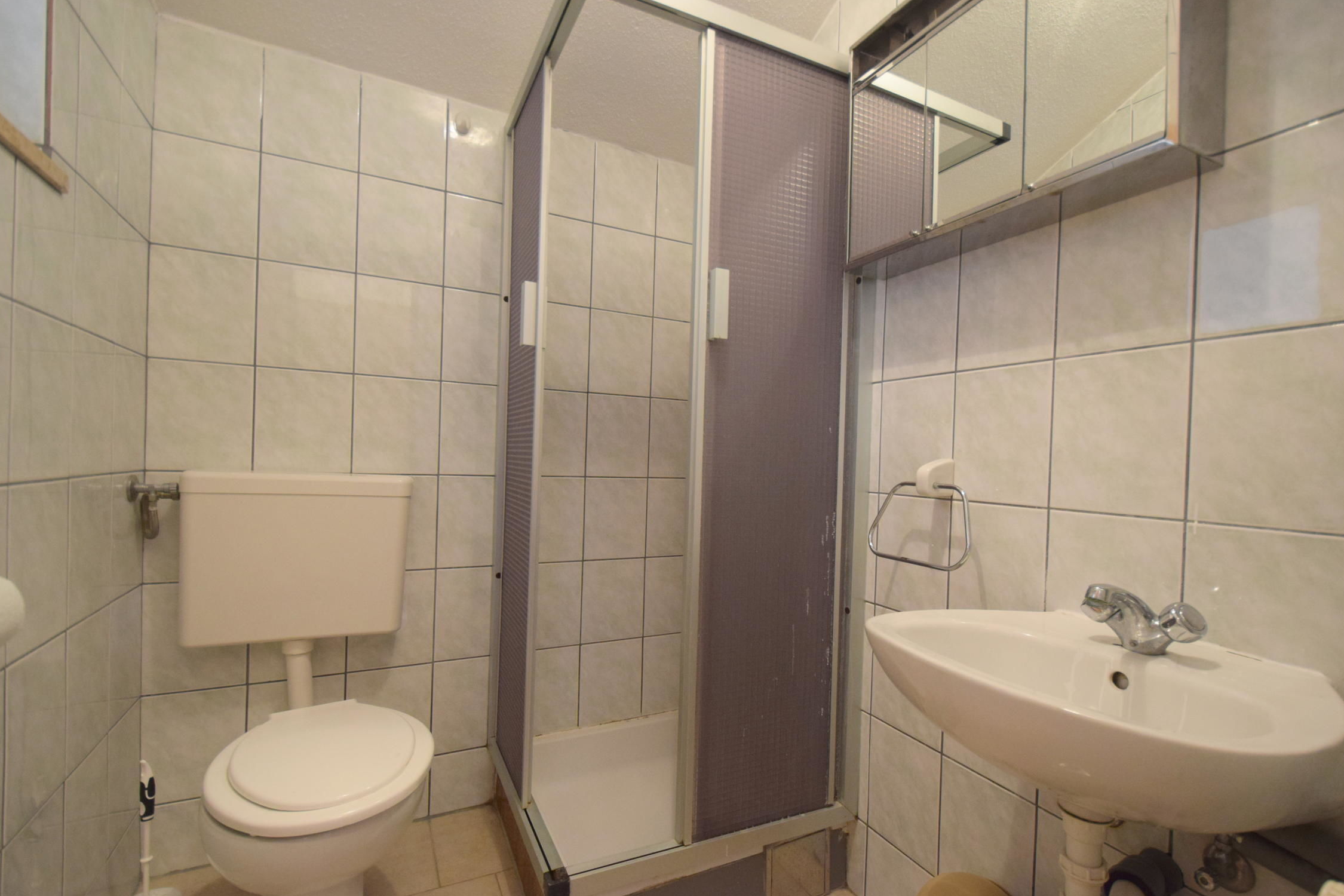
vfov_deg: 73.7
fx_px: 597
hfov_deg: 96.7
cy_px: 447
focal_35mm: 16
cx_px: 702
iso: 1250
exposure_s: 1/60
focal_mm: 10
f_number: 3.5
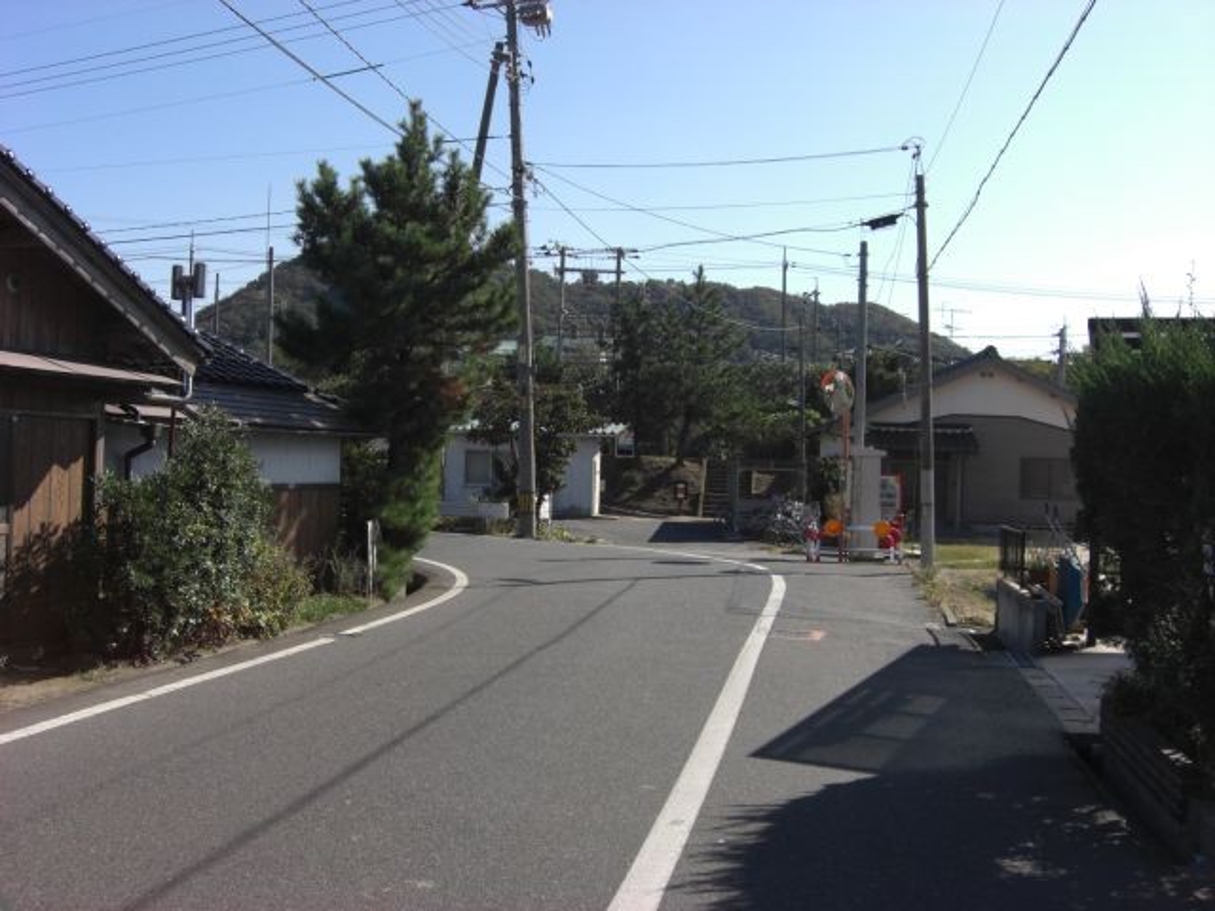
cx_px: 608
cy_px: 456
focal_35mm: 38
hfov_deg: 49.0
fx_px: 1334
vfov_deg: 37.7
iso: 80
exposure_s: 1/640
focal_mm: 7.9
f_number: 4
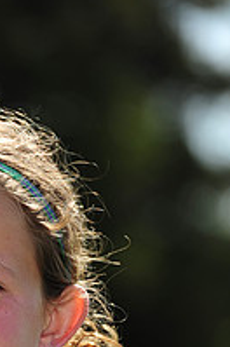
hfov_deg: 2.3
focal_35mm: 583
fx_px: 5606
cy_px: 499
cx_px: -77
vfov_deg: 3.5
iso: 200
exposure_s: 1/1000
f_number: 4.5
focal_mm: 200
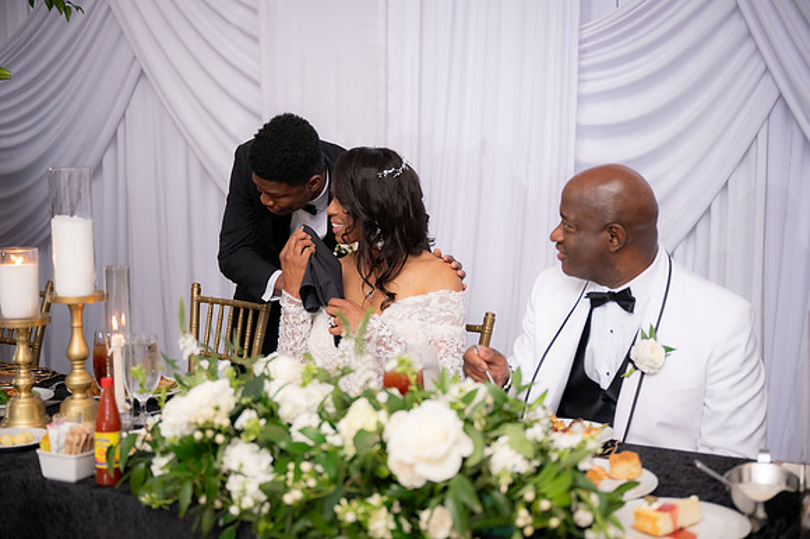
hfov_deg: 37.5
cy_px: 270
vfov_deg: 25.5
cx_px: 405
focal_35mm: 53
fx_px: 1192
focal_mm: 53
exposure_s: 1/250
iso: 2000
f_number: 2.8
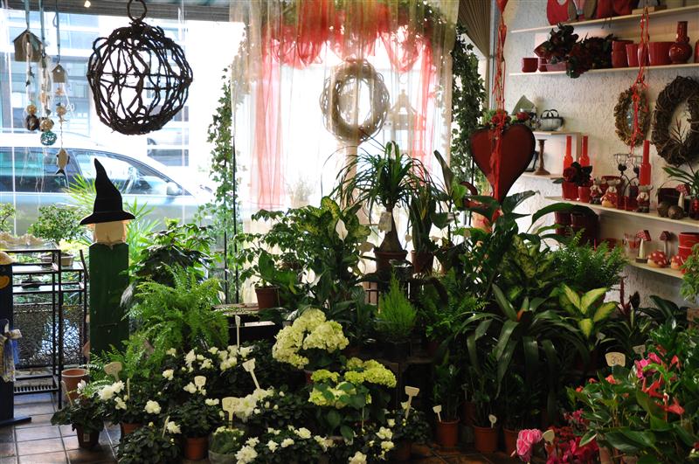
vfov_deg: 25.7
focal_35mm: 52
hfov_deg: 37.9
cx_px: 350
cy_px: 232
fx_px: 1018
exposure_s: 1/25
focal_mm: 35
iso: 400
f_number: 5
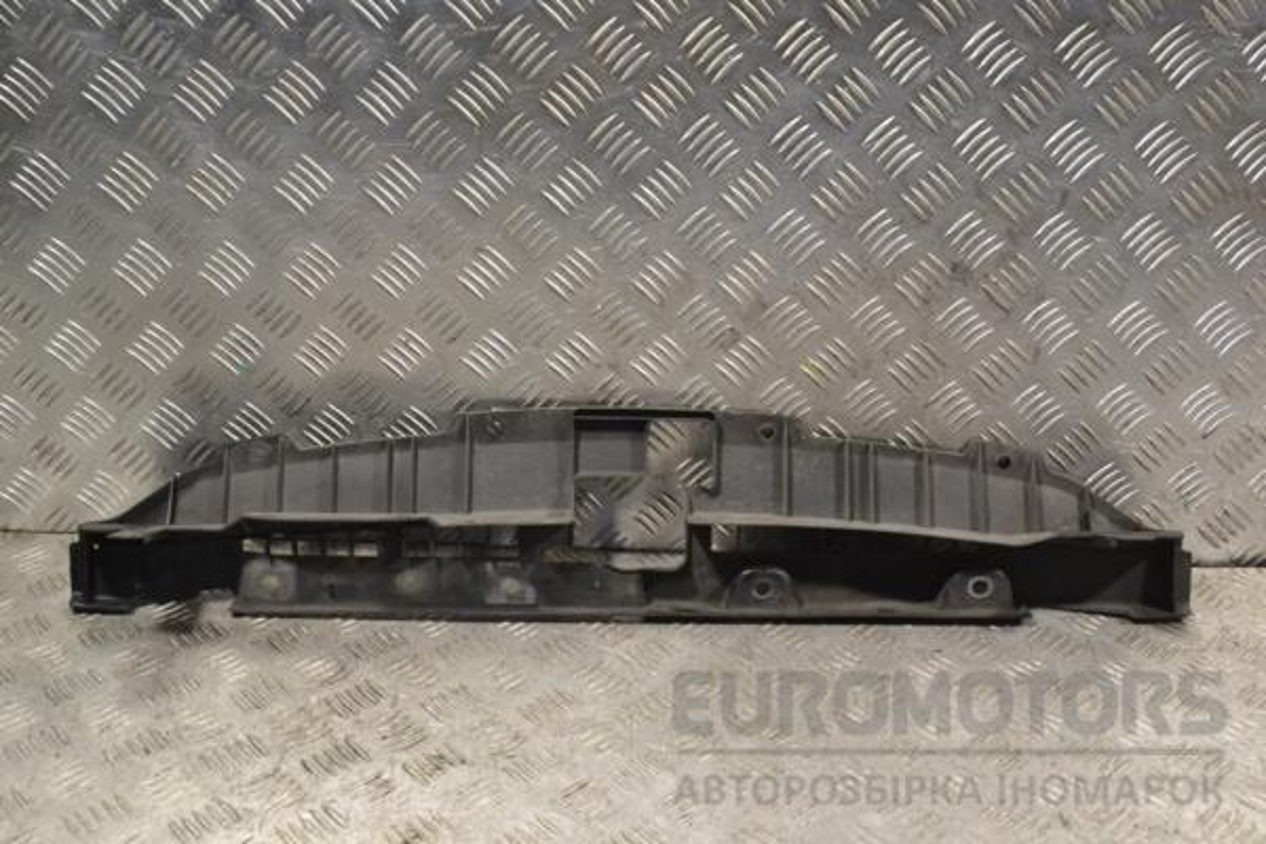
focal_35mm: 39
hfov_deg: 49.6
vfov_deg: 34.2
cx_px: 633
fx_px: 1371
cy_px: 422
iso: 3200
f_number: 9
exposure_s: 1/320
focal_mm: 26
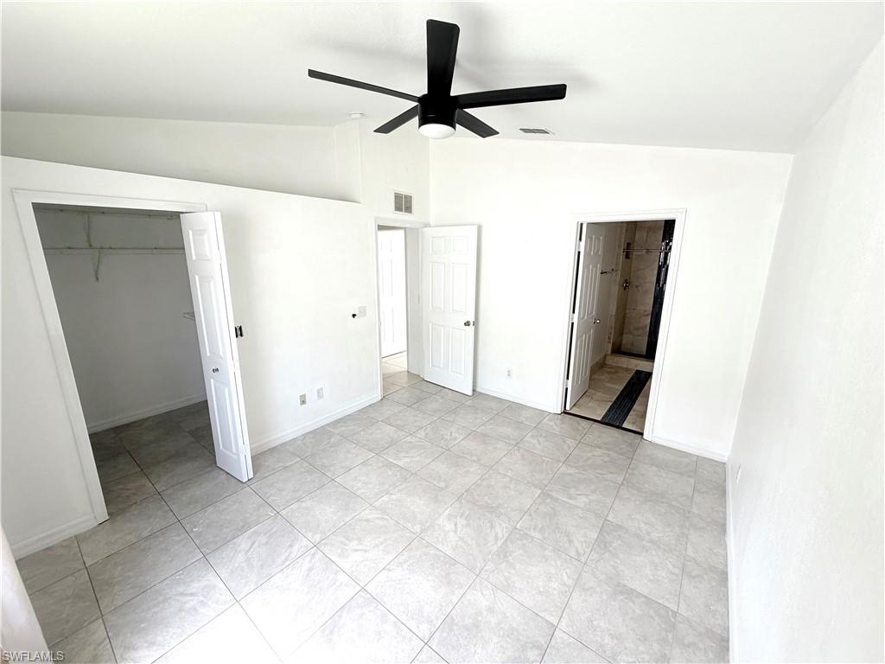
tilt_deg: -13.3
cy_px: 332
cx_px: 442
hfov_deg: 102.1
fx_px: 358
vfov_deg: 85.7
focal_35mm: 14
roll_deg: +0.3
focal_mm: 2.22
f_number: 2.2
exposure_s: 1/121
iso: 80
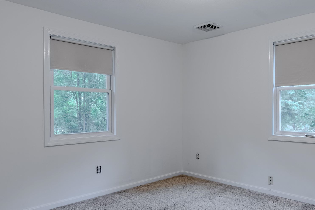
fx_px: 254
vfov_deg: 44.8
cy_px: 125
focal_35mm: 29
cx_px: 194
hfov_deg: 62.9
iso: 320
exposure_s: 1/100
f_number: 7.1
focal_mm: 14
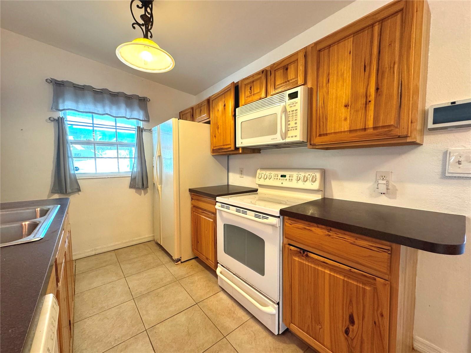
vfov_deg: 85.7
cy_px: 176
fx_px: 190
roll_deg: +0.0
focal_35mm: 14
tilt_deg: -4.6
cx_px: 236
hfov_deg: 102.1
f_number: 2.2
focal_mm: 2.22
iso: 250
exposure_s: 1/60
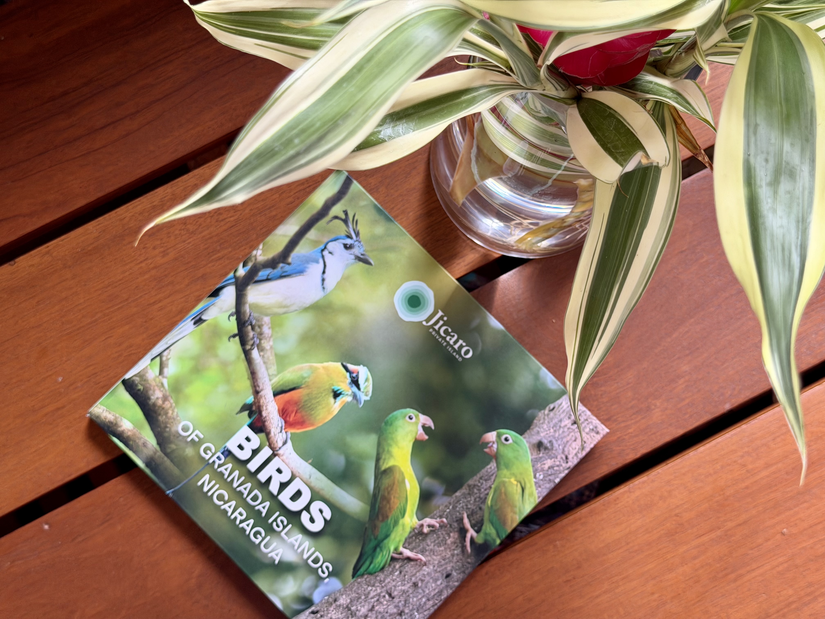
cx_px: 412
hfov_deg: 39.7
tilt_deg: -84.0
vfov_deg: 30.3
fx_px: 1144
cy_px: 310
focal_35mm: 48
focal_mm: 6.76
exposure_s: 1/60
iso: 160
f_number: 1.78
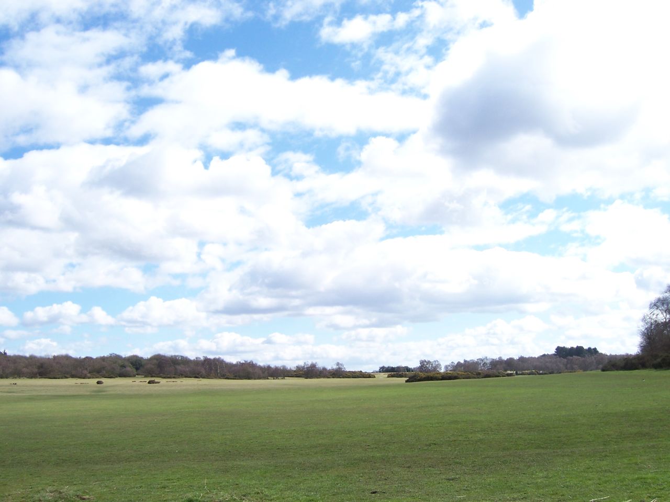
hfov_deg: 51.4
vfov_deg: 39.7
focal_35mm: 36
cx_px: 335
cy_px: 251
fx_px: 697
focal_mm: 6.2
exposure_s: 1/400
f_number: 4.5
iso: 80
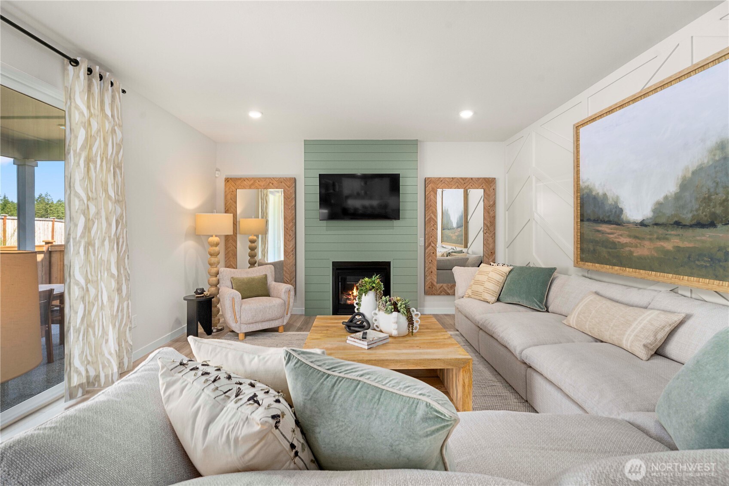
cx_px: 364
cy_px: 243
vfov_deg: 73.7
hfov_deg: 96.7
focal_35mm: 16
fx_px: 324
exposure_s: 1/20
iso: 3200
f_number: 8
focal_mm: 16
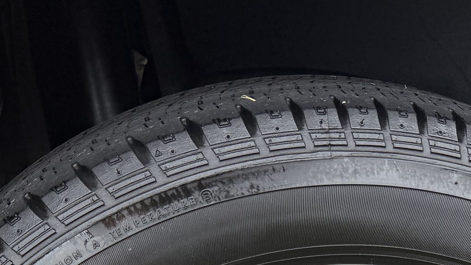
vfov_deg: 12.1
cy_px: 571
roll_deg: +2.3
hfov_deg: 24.6
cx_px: 316
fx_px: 1074
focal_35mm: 86
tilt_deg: -24.7
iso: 64
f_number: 1.78
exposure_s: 1/149
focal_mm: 6.76
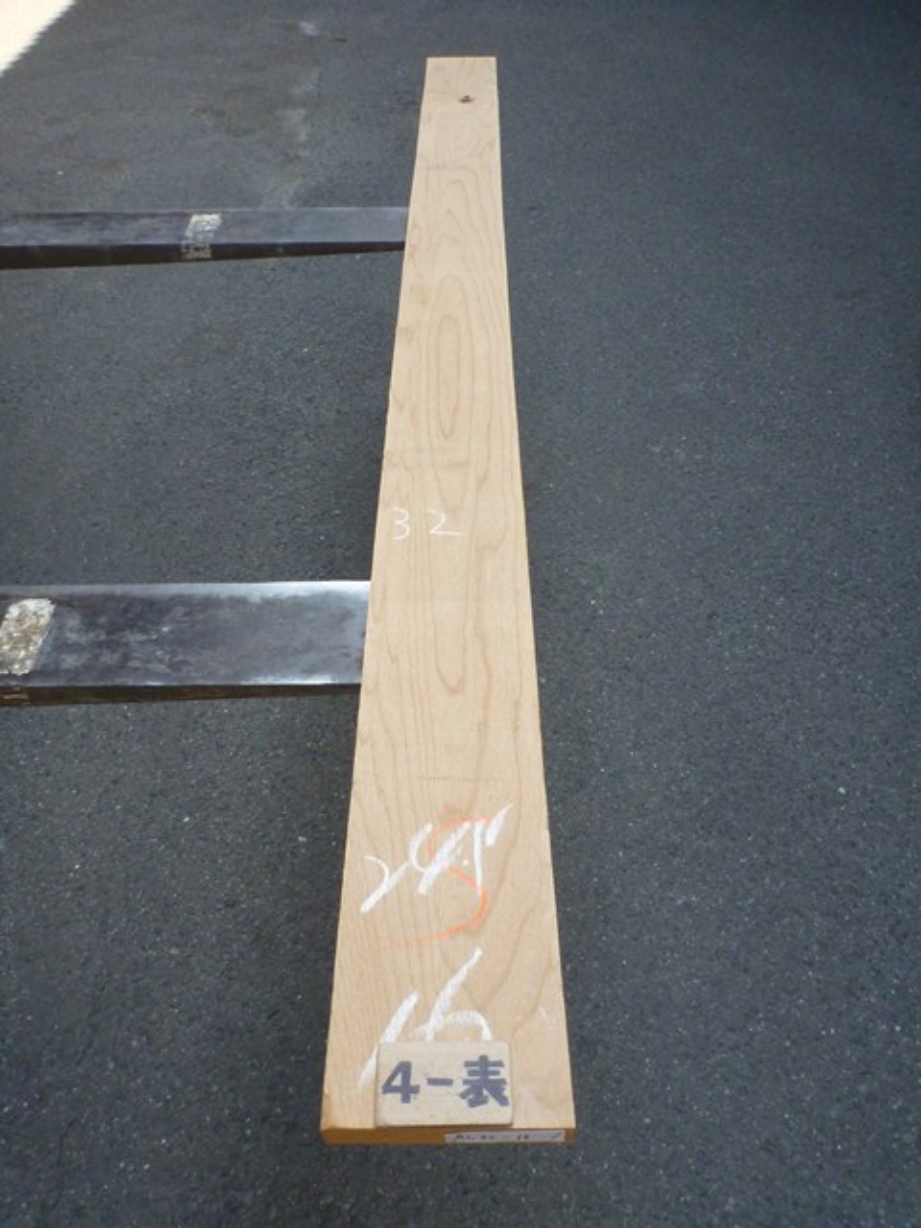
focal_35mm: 28
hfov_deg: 49.7
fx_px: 993
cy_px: 614
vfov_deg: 63.4
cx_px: 460
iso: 400
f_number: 3.3
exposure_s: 1/320
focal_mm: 4.9
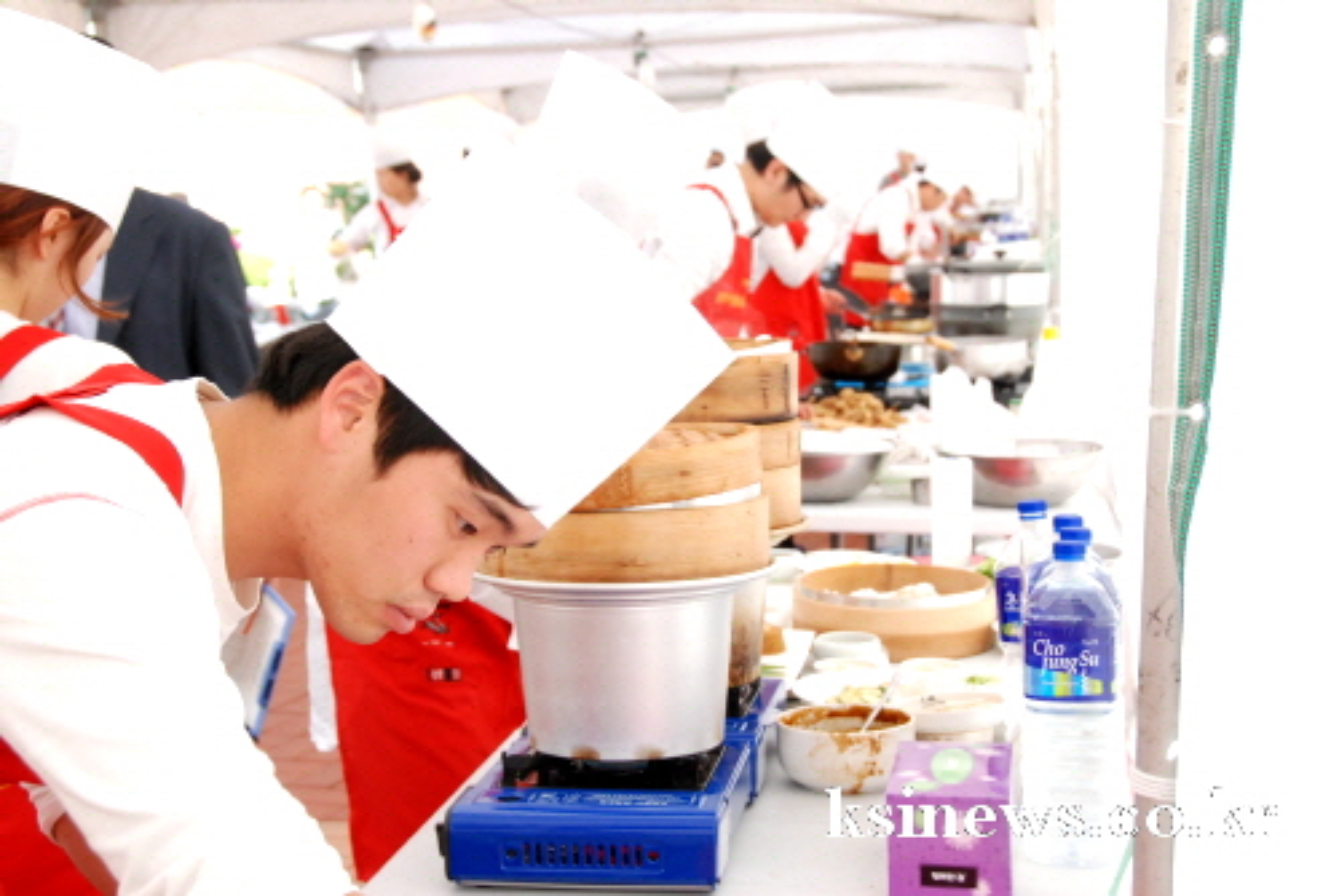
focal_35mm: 60
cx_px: 670
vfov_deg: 22.7
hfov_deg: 33.4
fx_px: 2235
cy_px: 448
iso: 800
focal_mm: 40
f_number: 8
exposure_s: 1/250
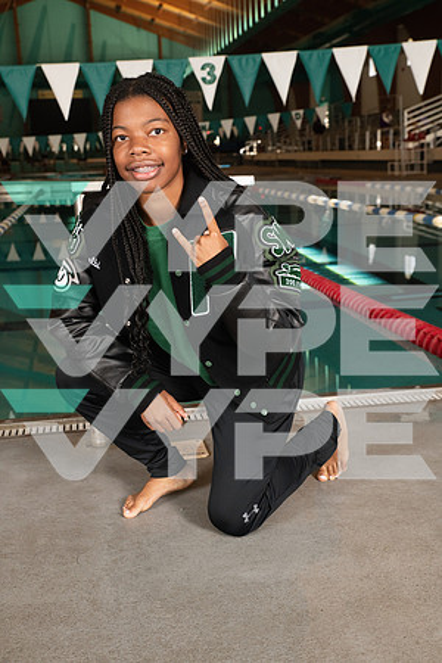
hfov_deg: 28.1
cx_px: 221
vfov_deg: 41.1
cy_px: 332
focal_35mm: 48
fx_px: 884
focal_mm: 48
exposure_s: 1/250
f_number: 7.1
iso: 800
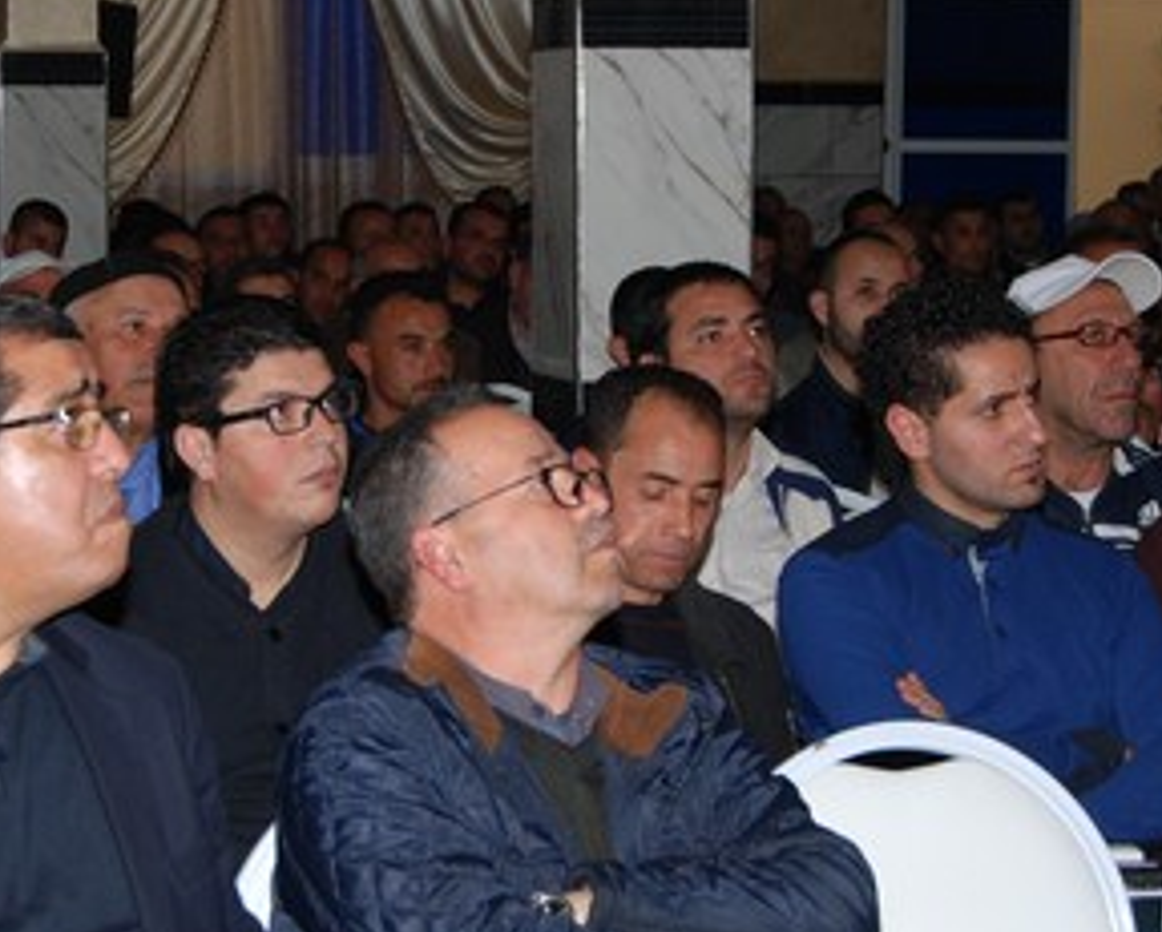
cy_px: 472
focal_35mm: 119
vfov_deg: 13.0
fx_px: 4097
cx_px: 428
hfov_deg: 16.1
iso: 200
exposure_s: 1/60
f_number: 7.1
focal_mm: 38
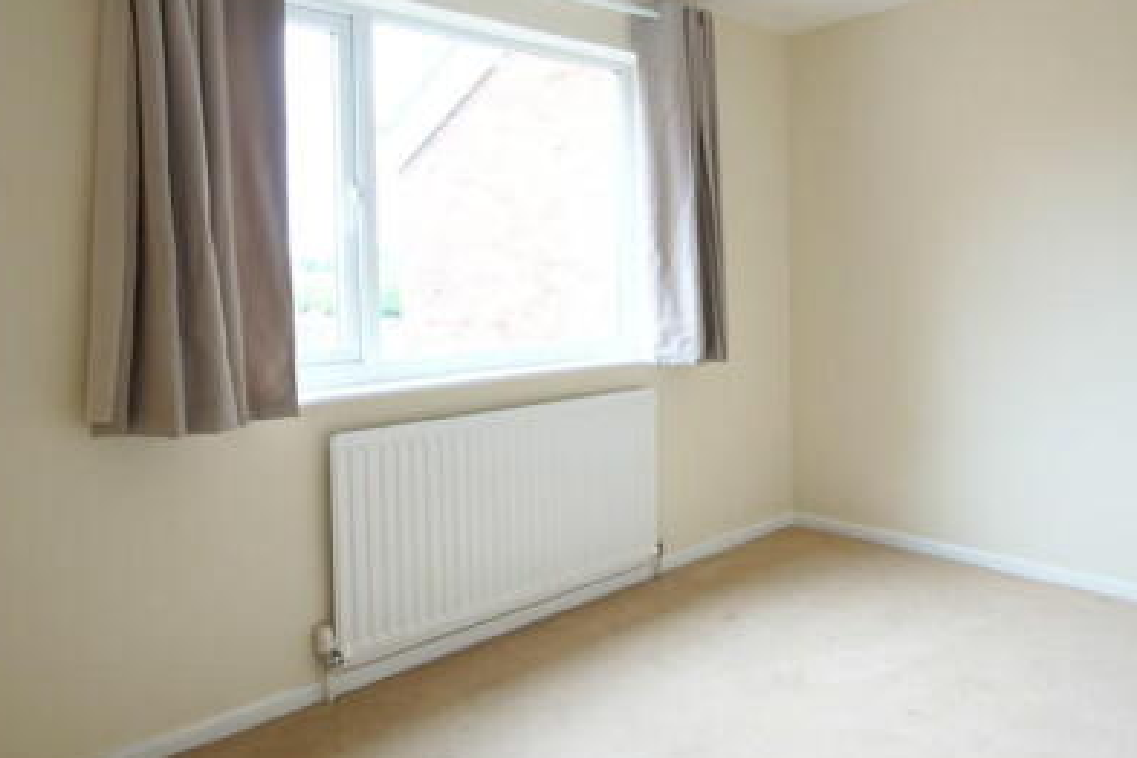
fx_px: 790
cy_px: 297
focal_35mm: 25
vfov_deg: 50.9
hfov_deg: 71.3
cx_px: 629
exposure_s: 1/60
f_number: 3.5
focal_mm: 10
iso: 200
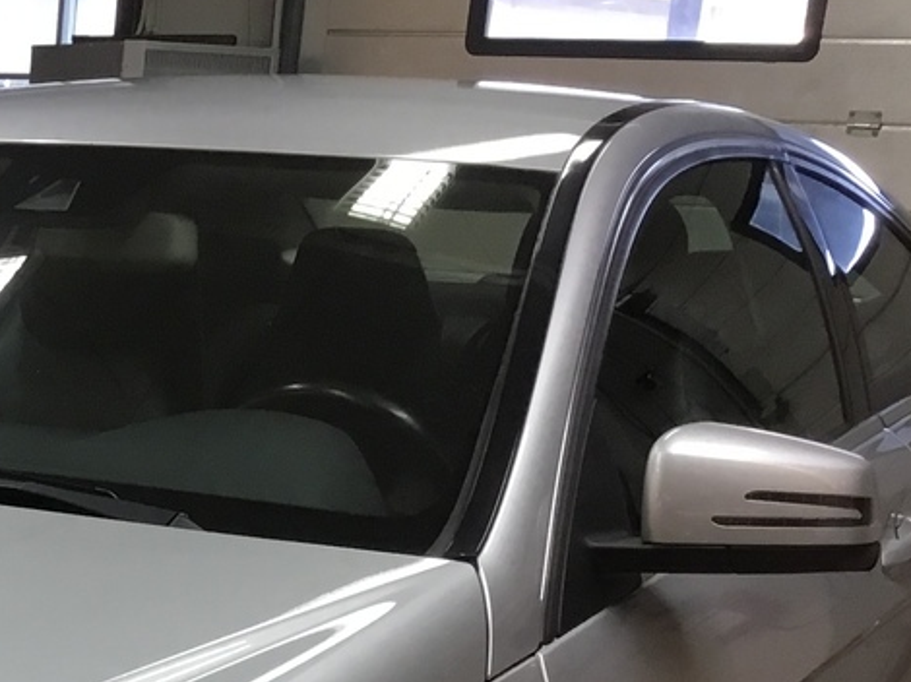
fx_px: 2499
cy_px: 1021
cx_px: -254
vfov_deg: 14.5
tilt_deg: -18.7
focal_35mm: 95
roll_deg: -1.8
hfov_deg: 19.2
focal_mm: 3.3
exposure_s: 1/33
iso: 32
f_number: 2.4
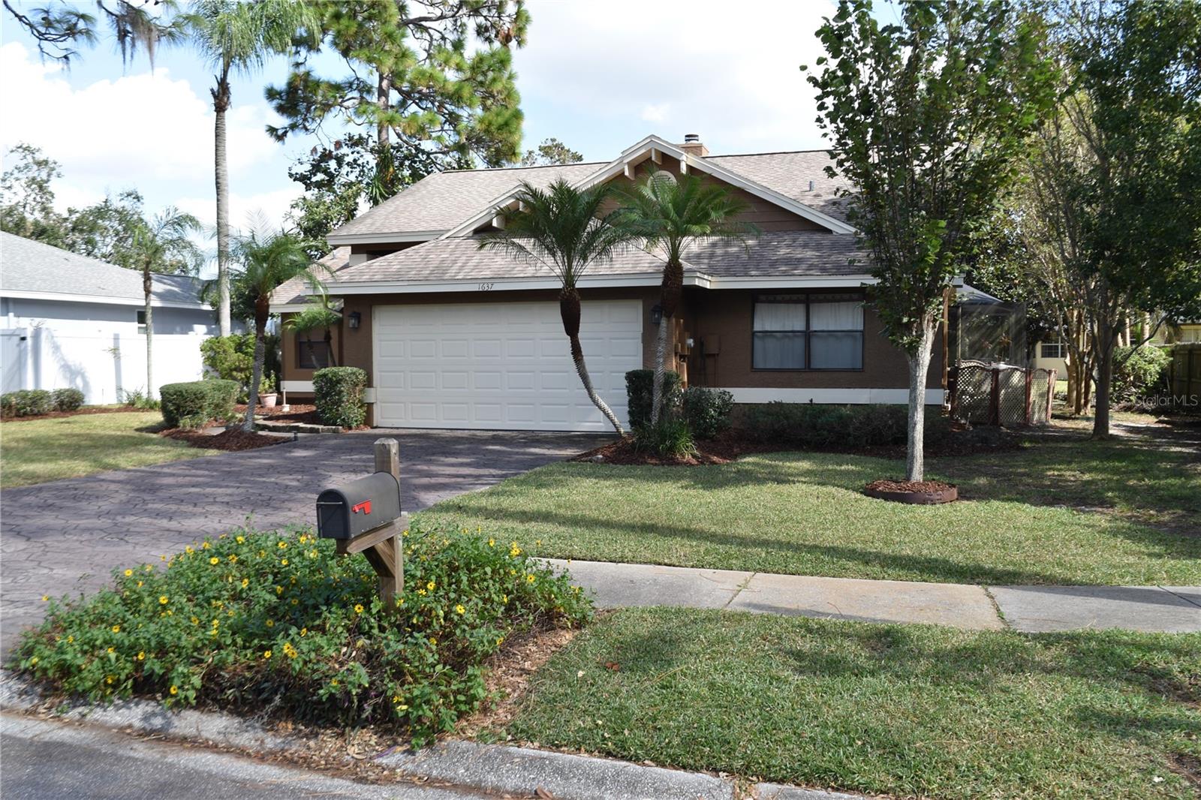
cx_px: 600
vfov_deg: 40.0
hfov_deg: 57.2
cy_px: 400
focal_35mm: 33
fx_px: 1101
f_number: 8
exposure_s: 1/250
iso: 200
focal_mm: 22
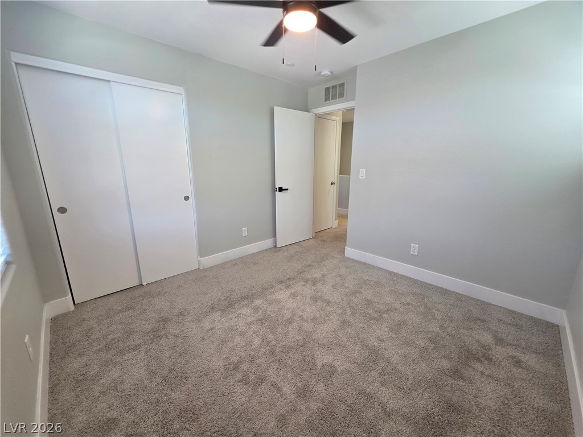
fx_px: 219
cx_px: 292
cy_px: 218
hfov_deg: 106.2
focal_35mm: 13
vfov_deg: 89.9
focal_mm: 2.2
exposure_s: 1/120
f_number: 1.9
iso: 250
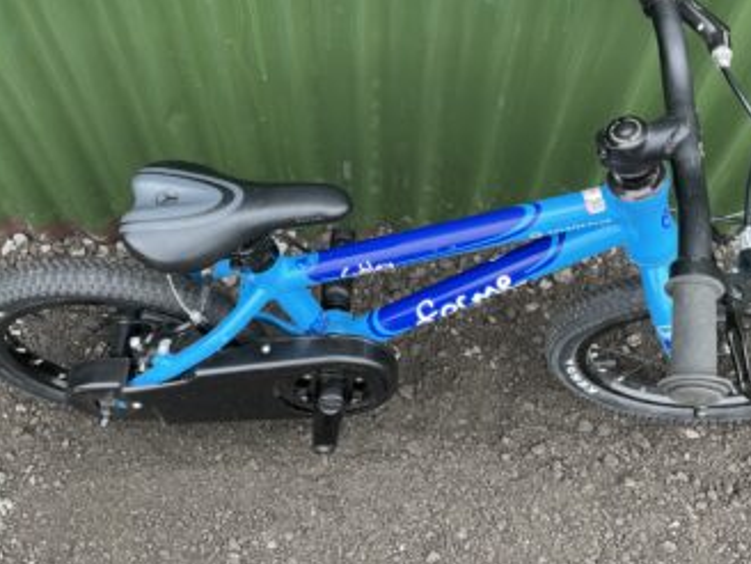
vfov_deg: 37.6
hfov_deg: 48.9
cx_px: 401
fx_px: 824
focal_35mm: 38
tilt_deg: -60.6
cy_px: 225
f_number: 1.6
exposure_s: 1/121
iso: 40
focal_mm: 4.2
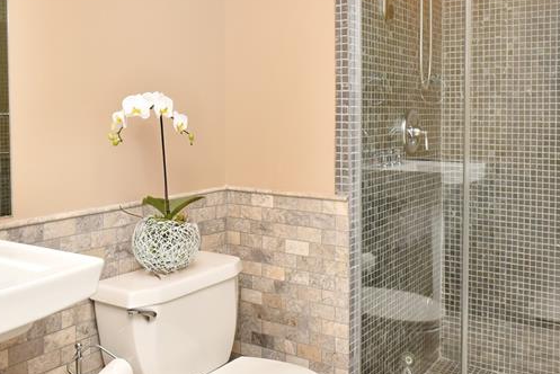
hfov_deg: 54.3
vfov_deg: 37.9
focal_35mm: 35
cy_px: 170
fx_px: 545
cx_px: 315
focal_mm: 17
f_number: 13
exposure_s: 1/60
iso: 800
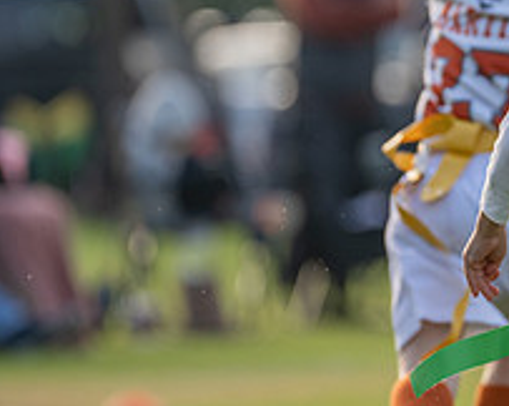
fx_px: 11062
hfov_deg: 2.6
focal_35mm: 735
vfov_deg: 2.1
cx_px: 542
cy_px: 144
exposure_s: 1/1000
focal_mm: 200
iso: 200
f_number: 2.8
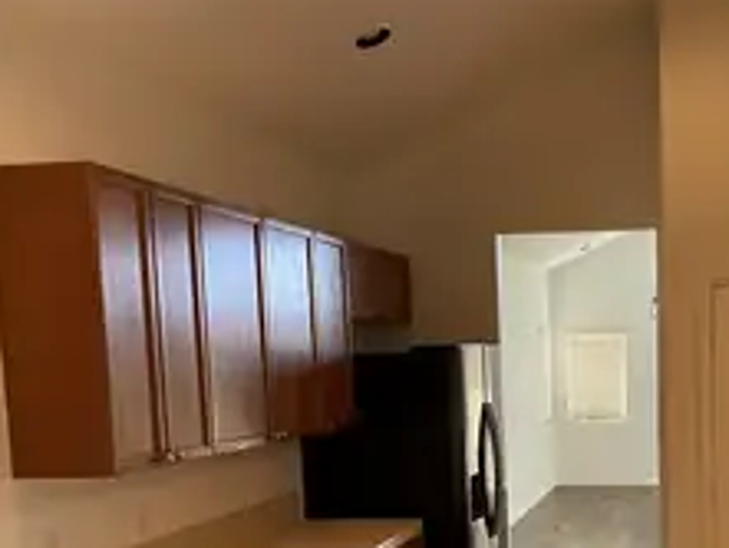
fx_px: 990
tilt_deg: -6.7
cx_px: 594
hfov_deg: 38.7
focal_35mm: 47
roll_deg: +0.9
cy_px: 475
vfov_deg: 29.8
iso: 80
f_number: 1.8
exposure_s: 1/60
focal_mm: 4.25
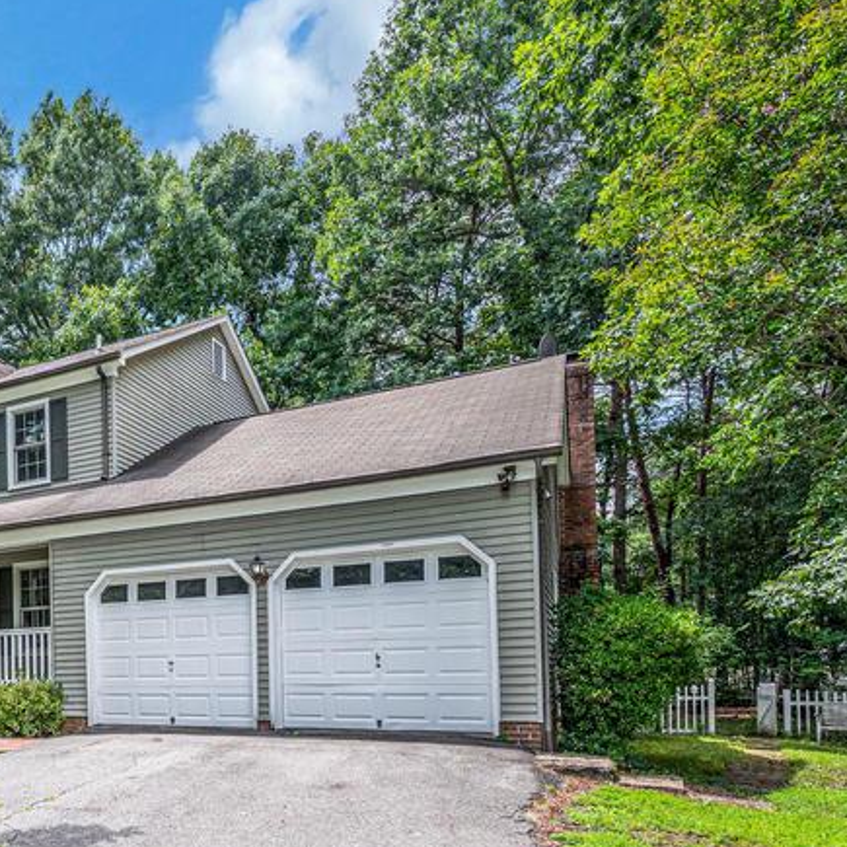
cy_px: 636
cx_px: 82
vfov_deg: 54.6
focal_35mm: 28
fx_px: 775
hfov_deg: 50.7
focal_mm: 14
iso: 110
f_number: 5.6
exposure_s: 1/250
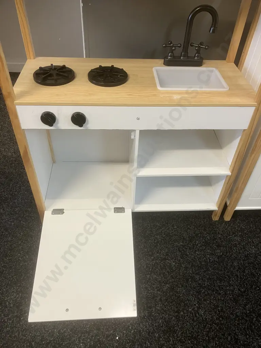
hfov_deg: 49.7
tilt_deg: -42.1
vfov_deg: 63.4
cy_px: 174
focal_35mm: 28
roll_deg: -4.6
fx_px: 281
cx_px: 130
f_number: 1.8
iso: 100
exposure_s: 1/50
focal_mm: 3.99
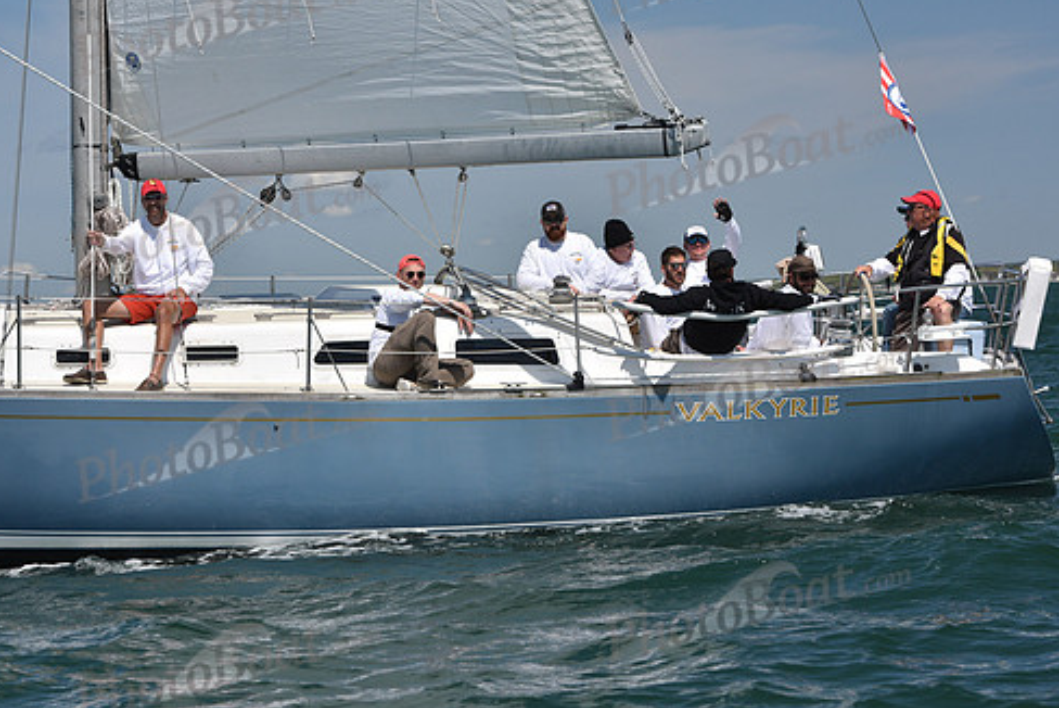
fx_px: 3915
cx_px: 495
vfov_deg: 10.3
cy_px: 303
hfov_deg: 15.4
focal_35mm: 133
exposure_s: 1/800
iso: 320
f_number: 7.1
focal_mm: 112
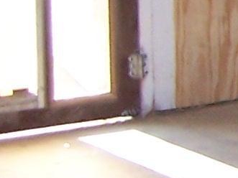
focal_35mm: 311
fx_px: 2137
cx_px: 828
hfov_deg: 5.7
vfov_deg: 4.7
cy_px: -215
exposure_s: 1/60
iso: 140
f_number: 2.8
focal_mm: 6.7
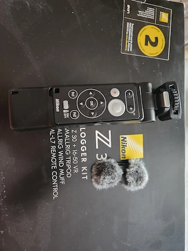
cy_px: 126
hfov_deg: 58.9
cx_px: 94
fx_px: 167
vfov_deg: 73.9
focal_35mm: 23
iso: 640
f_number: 1.8
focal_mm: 5.4
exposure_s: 1/33.4
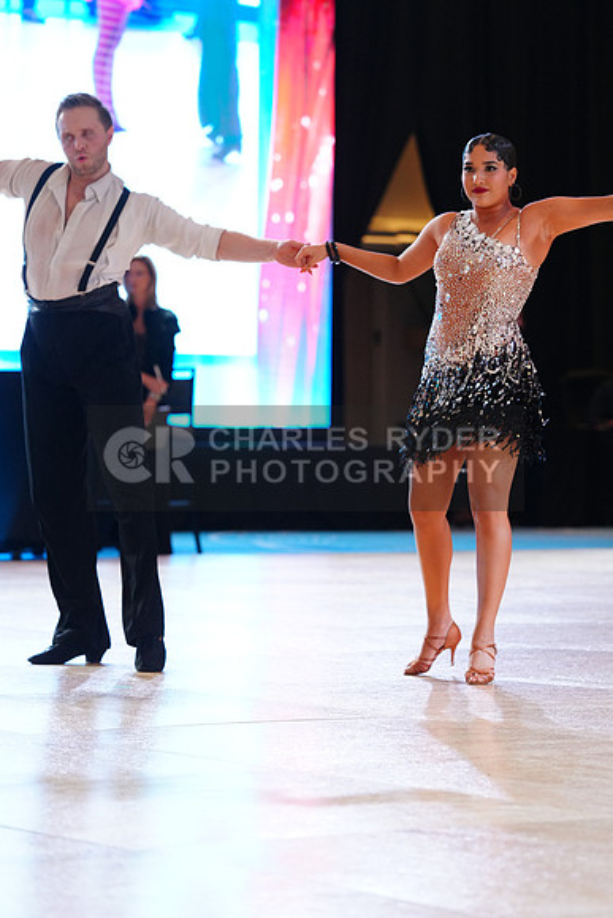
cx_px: 306
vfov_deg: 13.8
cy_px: 459
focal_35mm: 149
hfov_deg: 9.2
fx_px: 3803
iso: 2500
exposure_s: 1/250
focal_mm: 149
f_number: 4
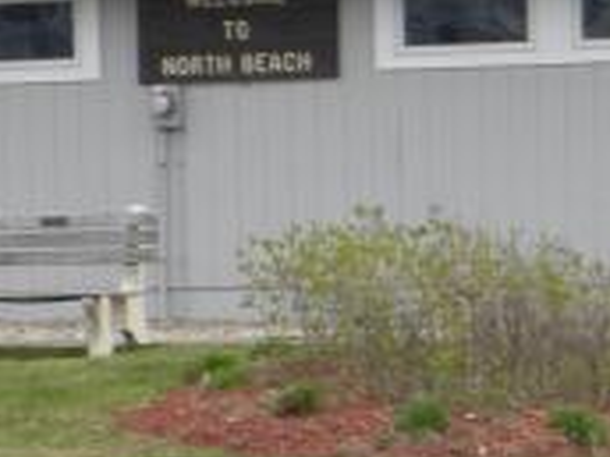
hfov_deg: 8.7
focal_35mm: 226
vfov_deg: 6.6
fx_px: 3983
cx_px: 458
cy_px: 255
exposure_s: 1/546
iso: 80
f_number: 4.3
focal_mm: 12.2
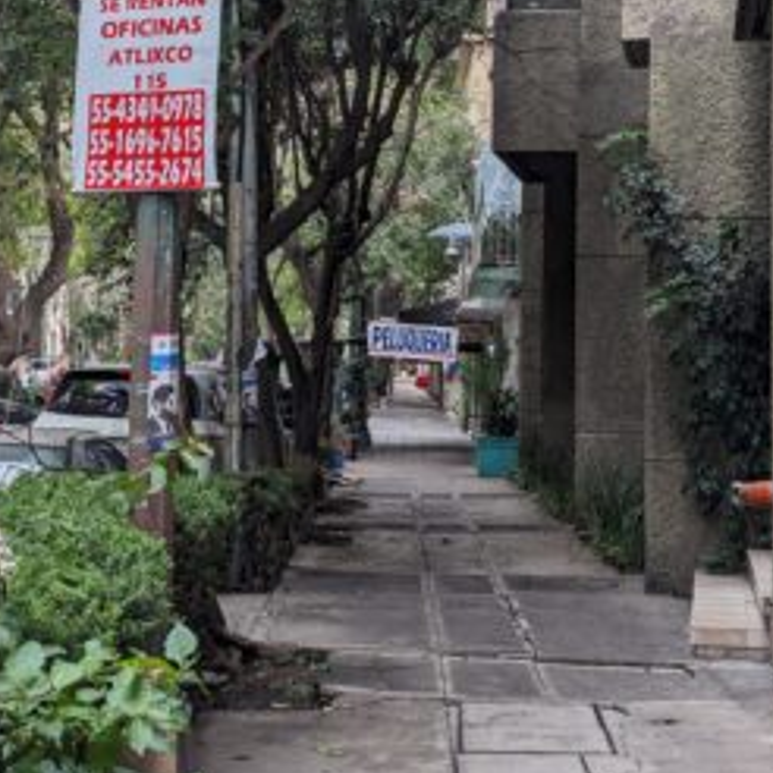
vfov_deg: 24.6
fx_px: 1743
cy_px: 163
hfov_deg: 25.0
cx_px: 388
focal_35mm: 69
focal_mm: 6.81
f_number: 1.85
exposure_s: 1/122
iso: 44
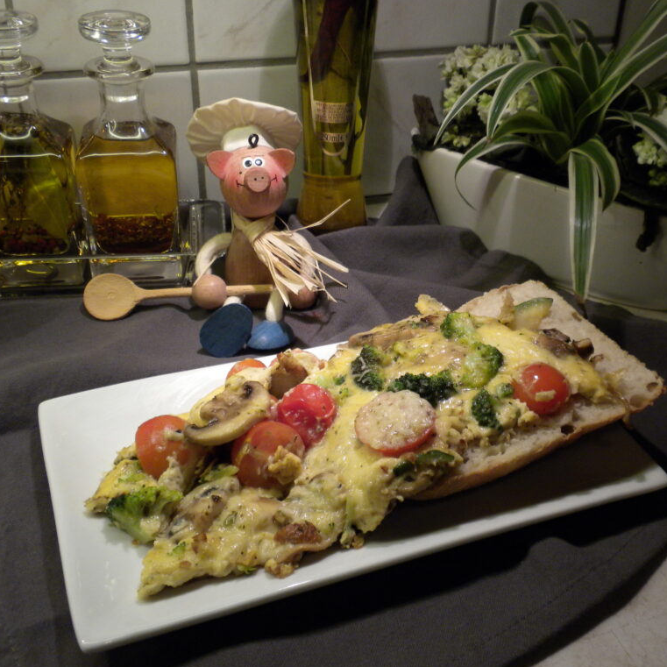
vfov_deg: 38.3
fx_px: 959
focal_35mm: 44
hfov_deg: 38.3
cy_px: 336
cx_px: 384
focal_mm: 6.6
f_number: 3.5
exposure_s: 1/63.4
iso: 196
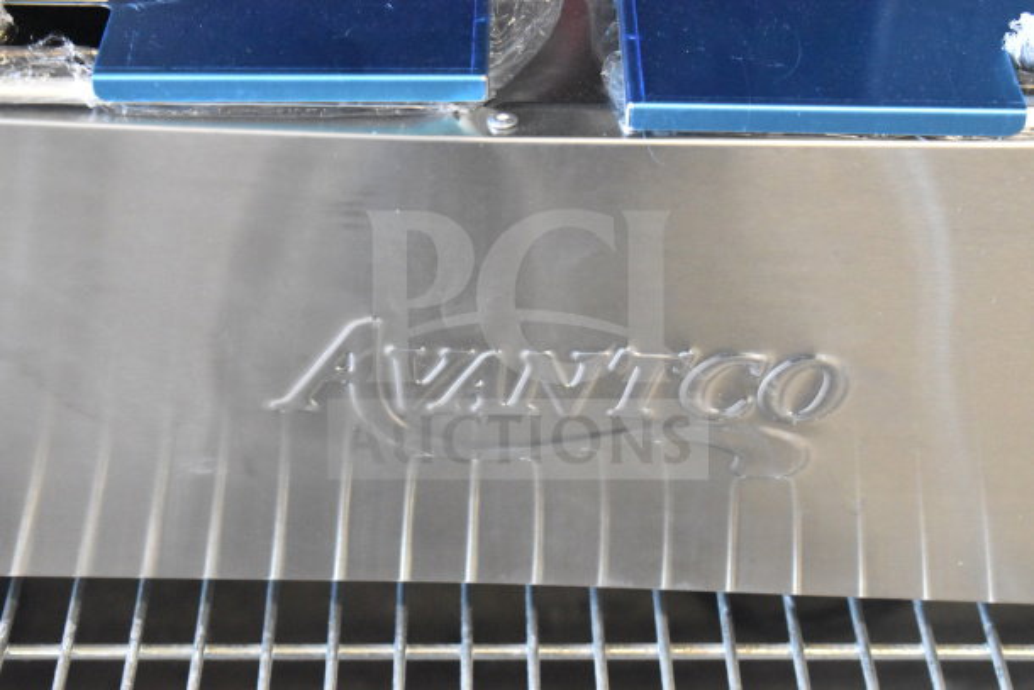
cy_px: 345
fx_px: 2370
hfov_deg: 24.6
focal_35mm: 82
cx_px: 517
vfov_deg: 16.6
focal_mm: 55
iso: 9000
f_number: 5.6
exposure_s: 1/100
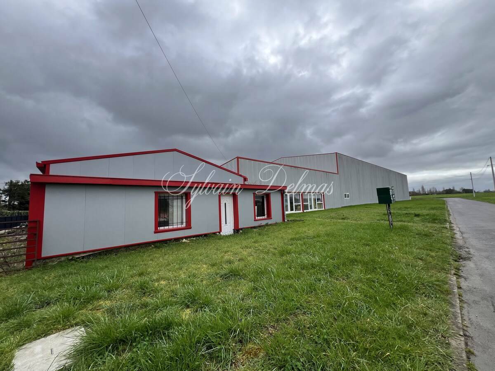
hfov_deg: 106.2
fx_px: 186
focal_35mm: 13
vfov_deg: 89.9
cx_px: 248
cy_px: 186
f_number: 1.8
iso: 32
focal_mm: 1.57
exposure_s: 1/797
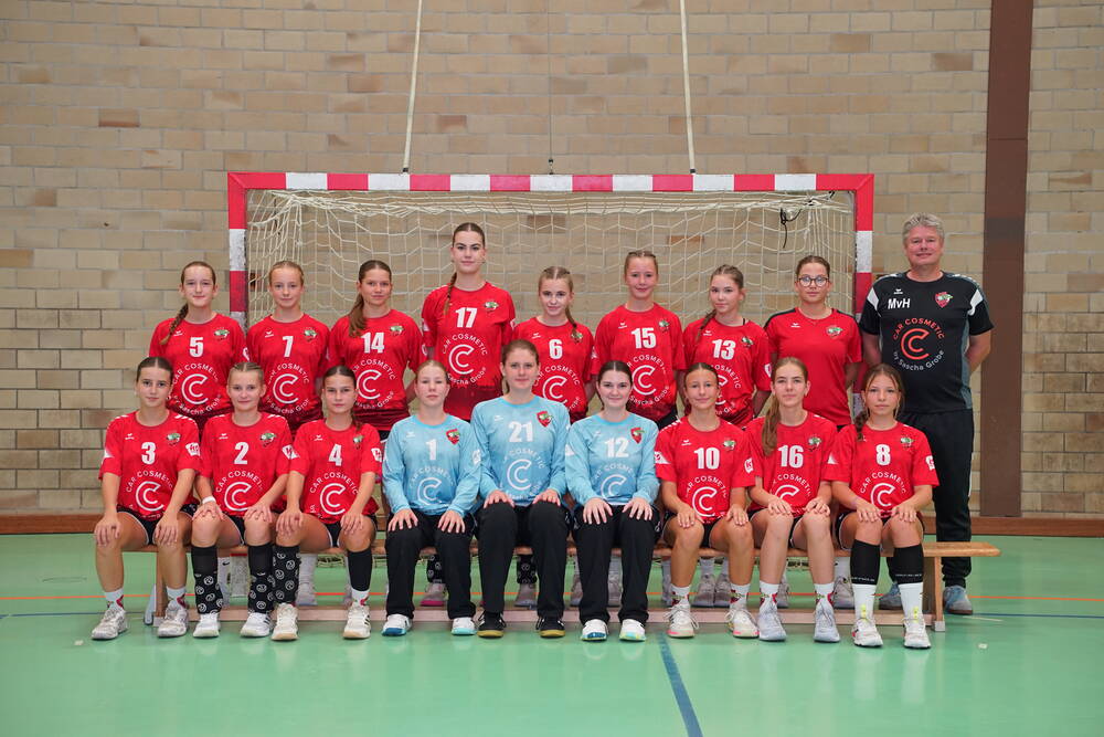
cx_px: 552
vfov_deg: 22.3
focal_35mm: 61
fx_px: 1871
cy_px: 368
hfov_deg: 32.9
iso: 2000
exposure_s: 1/160
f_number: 4
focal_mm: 61
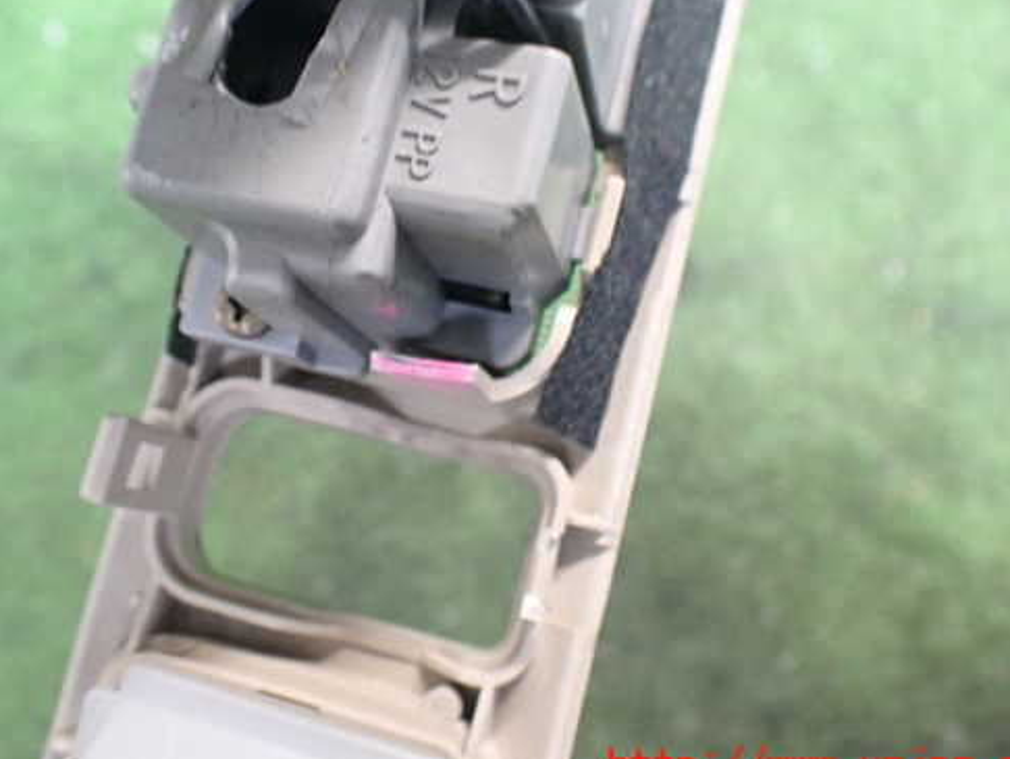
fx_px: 1080
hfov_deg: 50.0
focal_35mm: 37
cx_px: 453
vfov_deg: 38.6
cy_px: 326
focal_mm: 5.4
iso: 1000
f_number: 2.3
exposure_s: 1/30
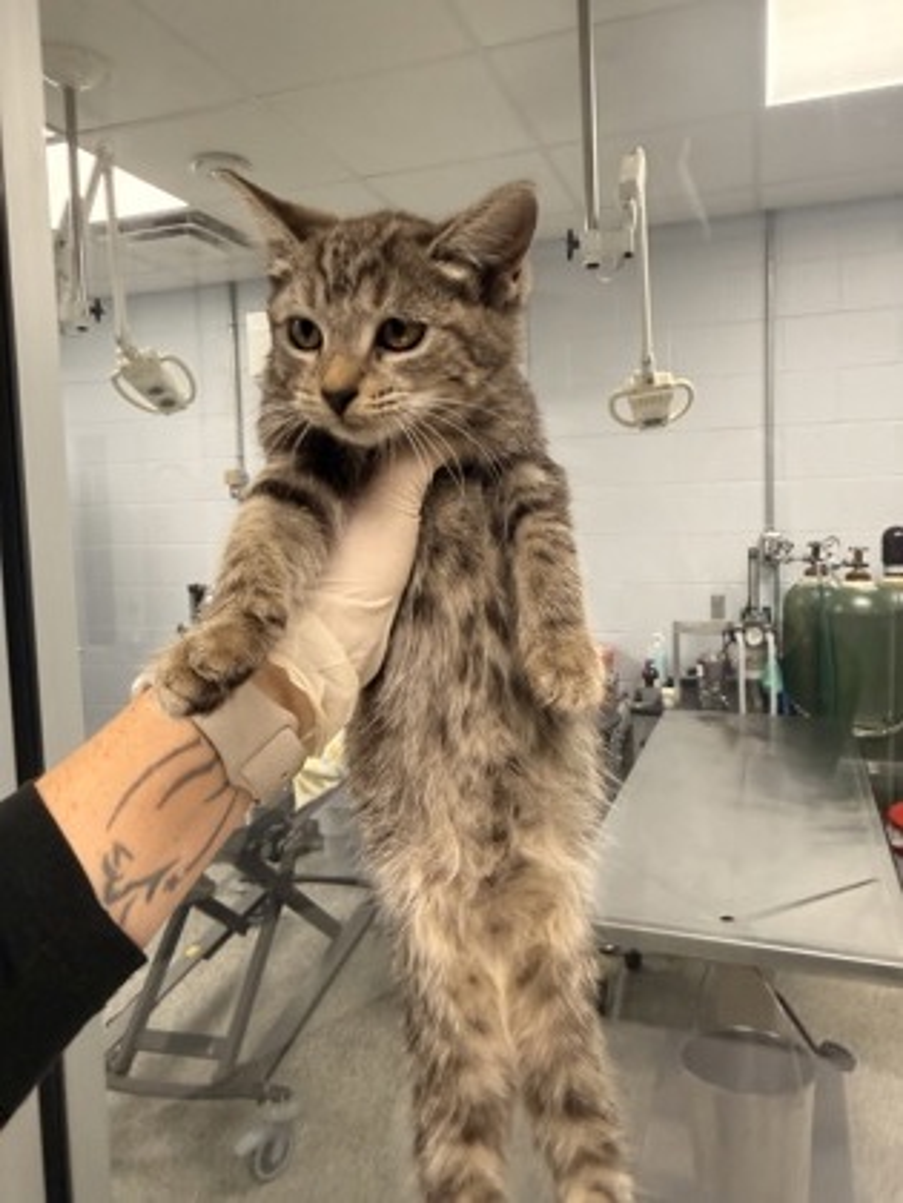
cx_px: 452
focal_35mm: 24
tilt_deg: -4.1
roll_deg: +1.8
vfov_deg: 71.6
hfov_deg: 56.8
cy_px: 602
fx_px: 835
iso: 250
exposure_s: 1/120
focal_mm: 2.22
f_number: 2.2
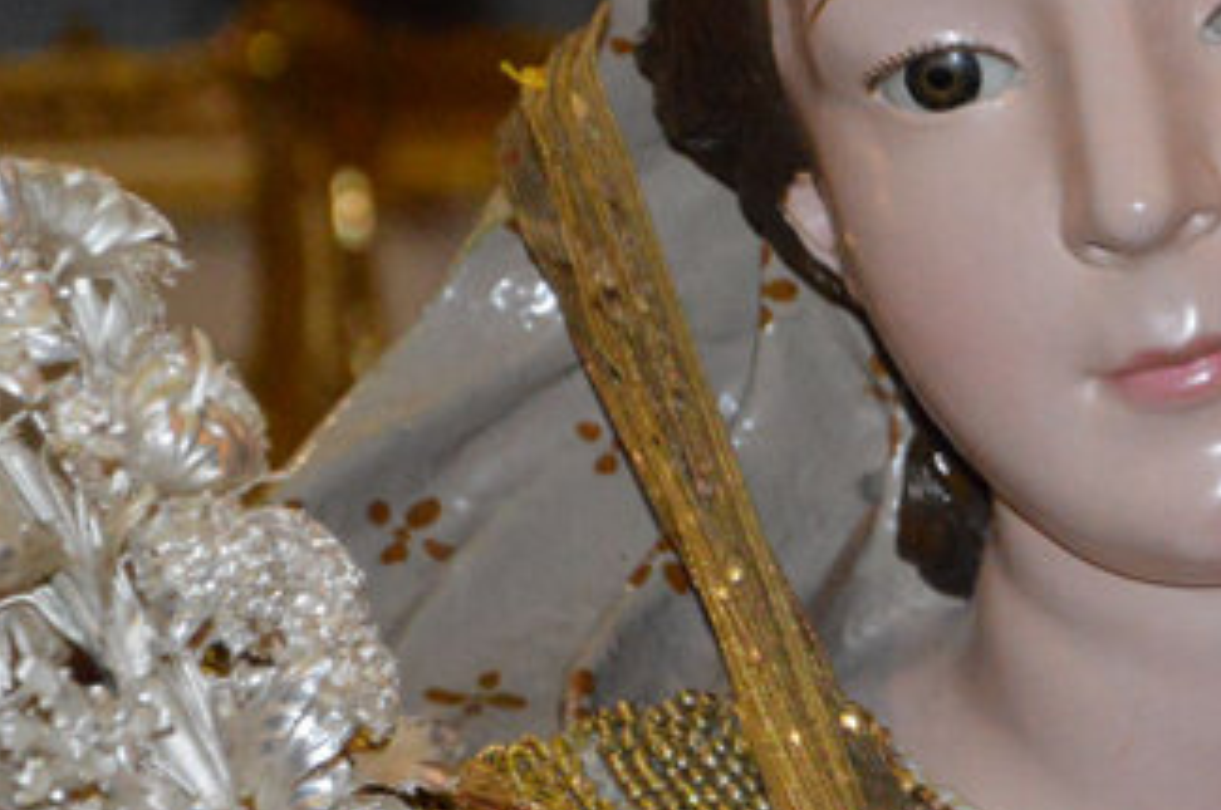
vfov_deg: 4.4
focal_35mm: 311
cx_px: 1798
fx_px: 10532
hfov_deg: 6.6
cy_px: 19
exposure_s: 1/60
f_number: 5.3
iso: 3200
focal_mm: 70
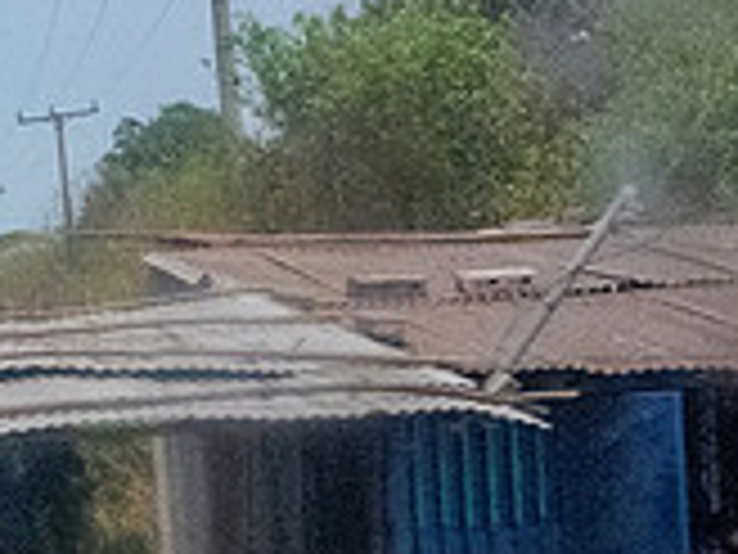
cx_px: -442
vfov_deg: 10.5
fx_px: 2985
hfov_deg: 13.1
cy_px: 498
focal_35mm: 140
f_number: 8
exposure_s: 1/250
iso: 10000
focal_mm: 24
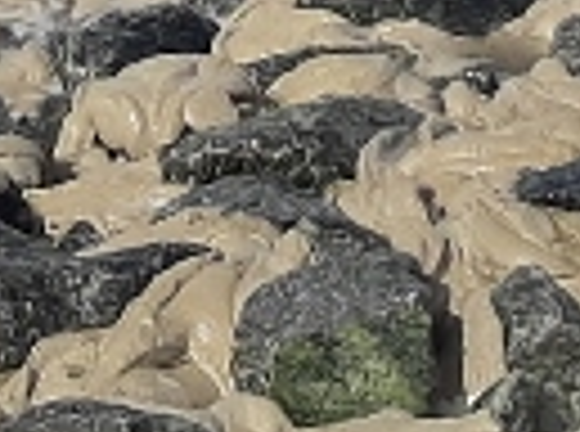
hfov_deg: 9.3
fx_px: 3459
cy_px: -752
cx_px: -310
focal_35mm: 207
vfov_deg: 6.6
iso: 40
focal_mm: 3.93
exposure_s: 1/3247
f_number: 1.7
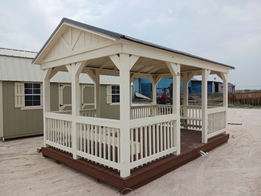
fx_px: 204
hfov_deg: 65.3
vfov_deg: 51.4
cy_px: 98
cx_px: 130
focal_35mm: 27
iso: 20
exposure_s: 1/381
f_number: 1.8
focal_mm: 4
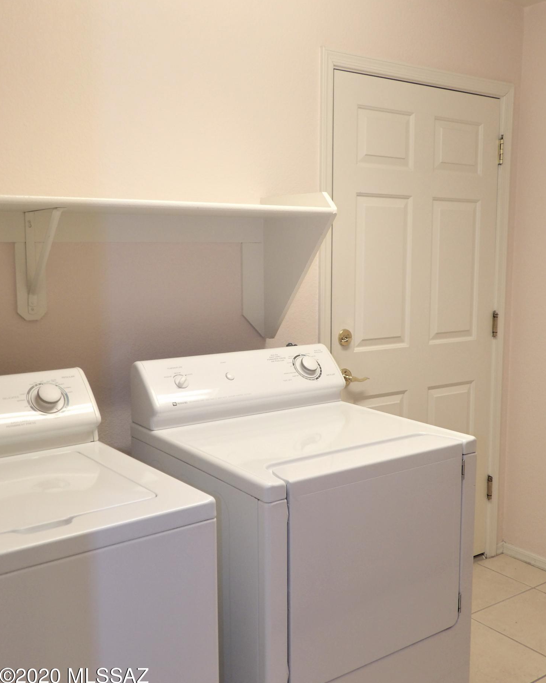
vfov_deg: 51.5
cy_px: 338
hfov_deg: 42.2
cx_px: 276
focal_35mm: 35
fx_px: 707
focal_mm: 5.9
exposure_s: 1/36
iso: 200
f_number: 3.1
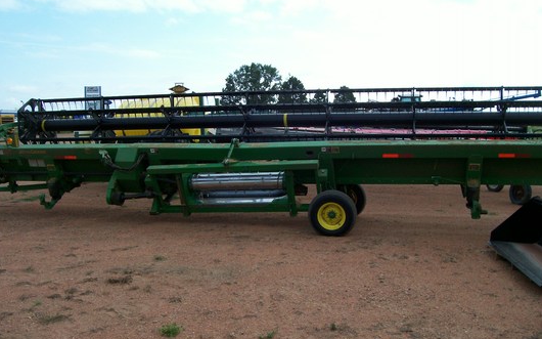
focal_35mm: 37
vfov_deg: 34.4
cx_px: 276
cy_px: 193
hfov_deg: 52.8
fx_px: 546
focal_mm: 5.6
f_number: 5.1
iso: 80
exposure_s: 1/377
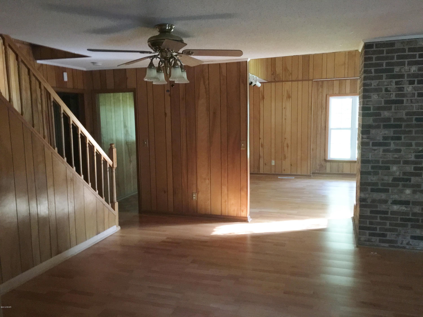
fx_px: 354
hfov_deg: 61.7
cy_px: 158
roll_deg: -0.2
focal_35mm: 29
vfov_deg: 48.2
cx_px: 212
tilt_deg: -6.3
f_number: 2.2
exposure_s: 1/15
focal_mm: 4.15
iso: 250
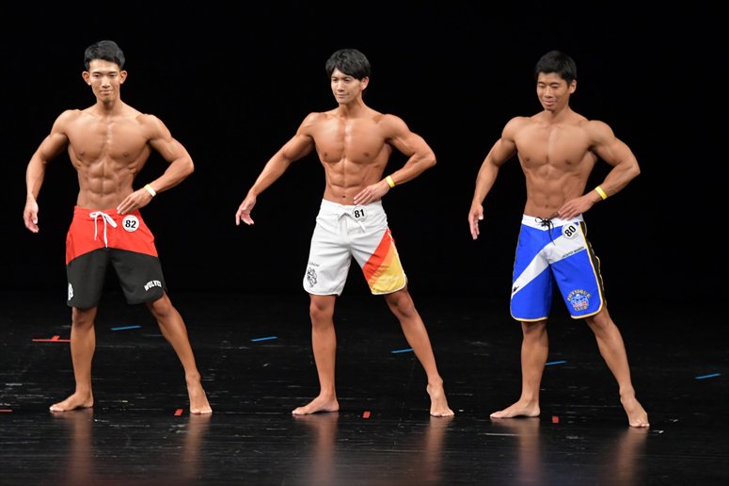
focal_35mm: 240
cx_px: 364
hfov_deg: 8.6
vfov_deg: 5.7
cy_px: 243
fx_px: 4858
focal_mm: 160
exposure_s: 1/400
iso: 3200
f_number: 5.6
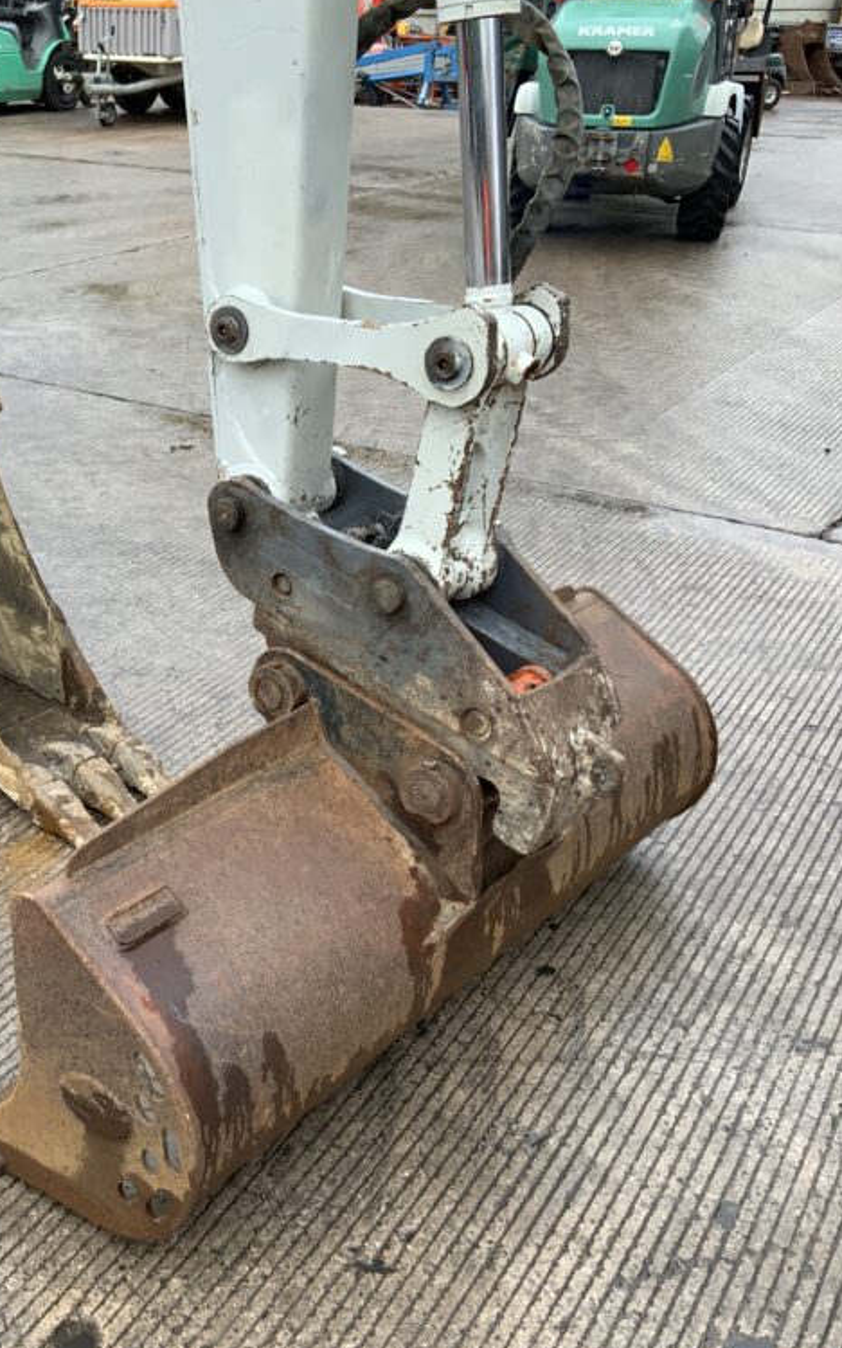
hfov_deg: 29.6
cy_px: 670
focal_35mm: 42
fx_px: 1542
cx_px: 131
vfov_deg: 47.2
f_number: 1.8
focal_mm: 3
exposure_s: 1/190
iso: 16
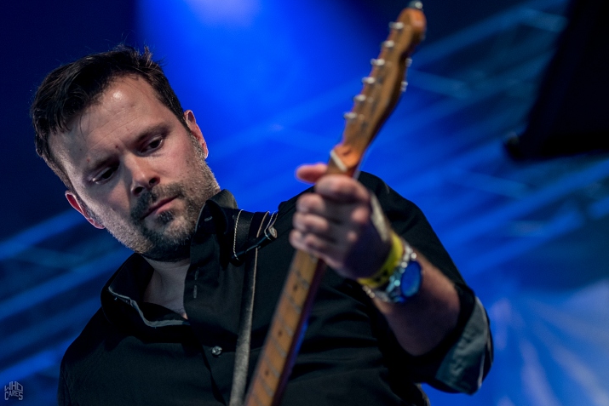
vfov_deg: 8.9
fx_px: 2606
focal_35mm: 154
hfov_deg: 13.3
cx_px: 305
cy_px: 203
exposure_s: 1/100
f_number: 2.8
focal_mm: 102
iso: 250
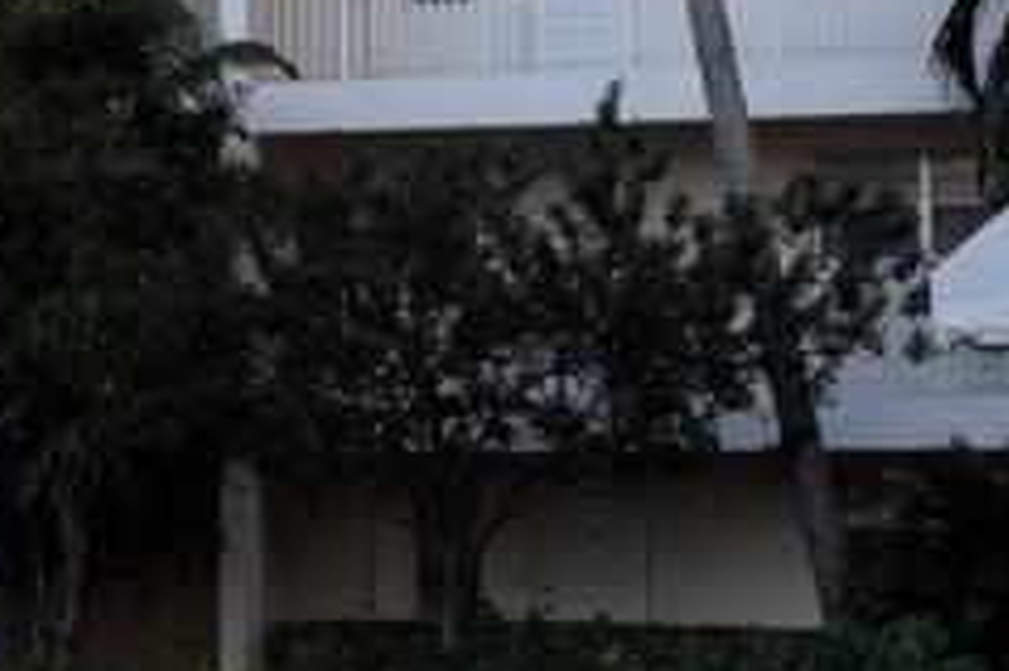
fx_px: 4173
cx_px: -148
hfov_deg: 13.5
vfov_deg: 8.9
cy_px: -494
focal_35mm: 149
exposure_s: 1/250
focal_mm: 22
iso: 400
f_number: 8
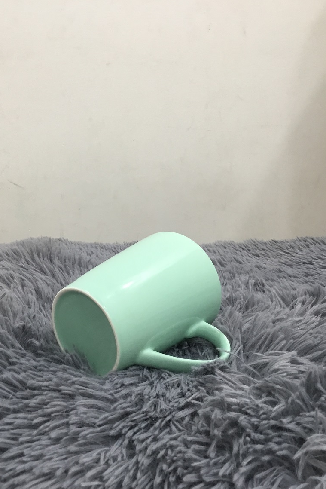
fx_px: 462
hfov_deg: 38.8
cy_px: 249
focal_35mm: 34
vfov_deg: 55.8
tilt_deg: -12.0
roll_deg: +0.3
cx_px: 135
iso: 100
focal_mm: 3.3
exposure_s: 1/33
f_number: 2.4
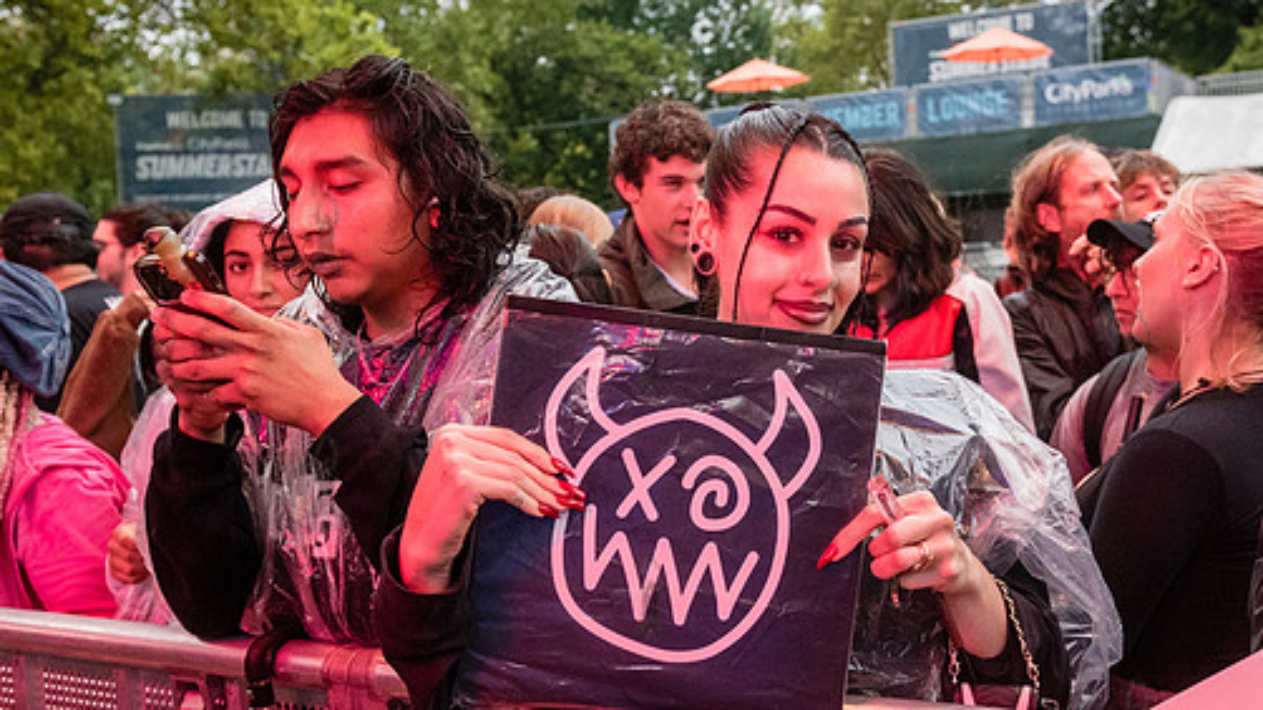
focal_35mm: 43
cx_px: 781
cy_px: 310
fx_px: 1440
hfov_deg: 47.0
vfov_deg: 27.7
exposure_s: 1/640
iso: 5000
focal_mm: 29
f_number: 3.5
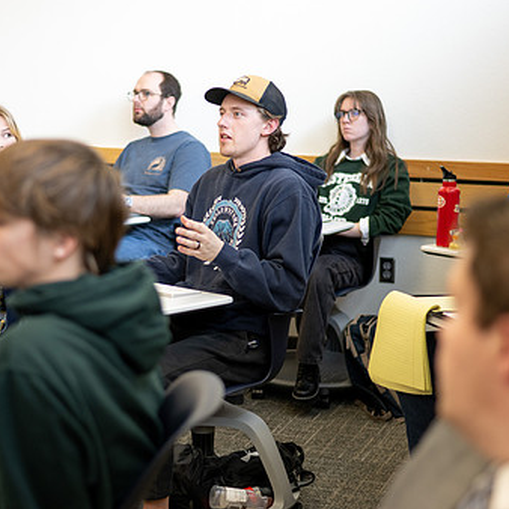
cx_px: 205
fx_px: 1214
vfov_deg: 23.7
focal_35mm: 73
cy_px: 272
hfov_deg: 23.6
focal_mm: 50
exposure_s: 1/200
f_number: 1.8
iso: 800
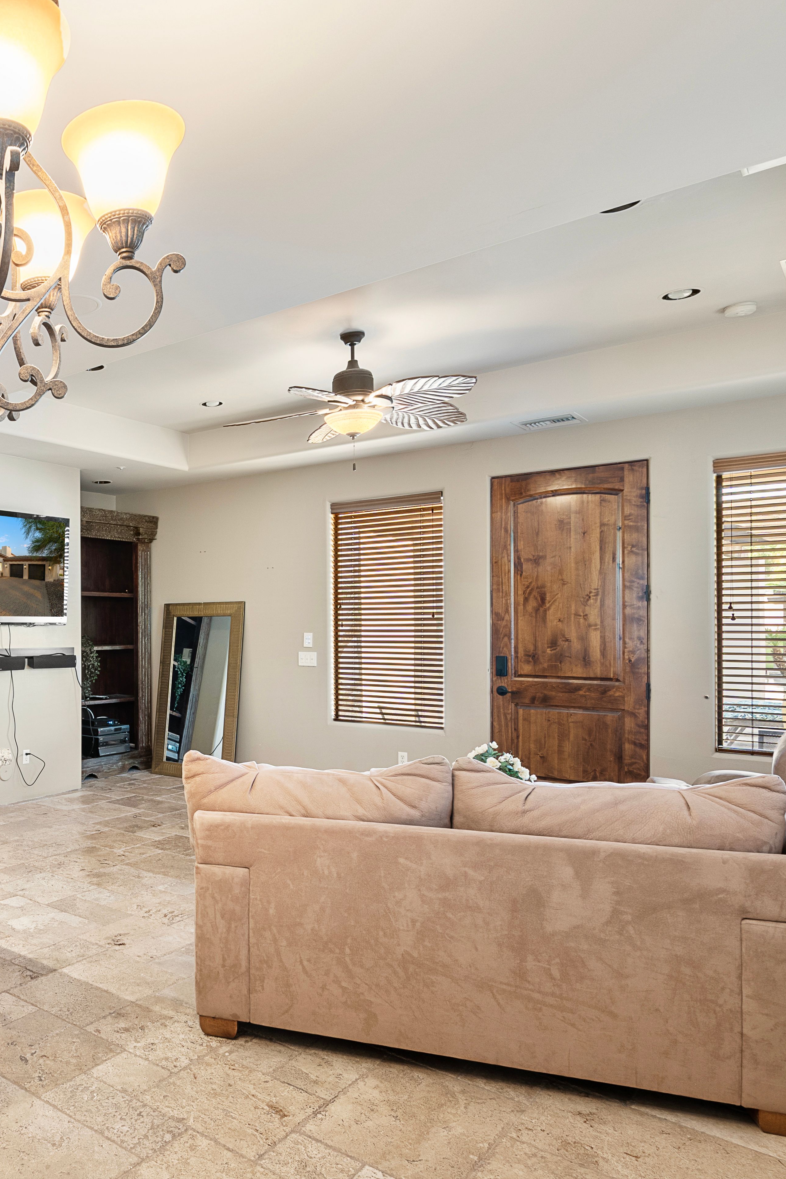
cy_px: 609
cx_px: 30
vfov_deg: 71.5
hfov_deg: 44.8
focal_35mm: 25
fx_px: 819
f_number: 10
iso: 200
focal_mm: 16
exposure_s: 2
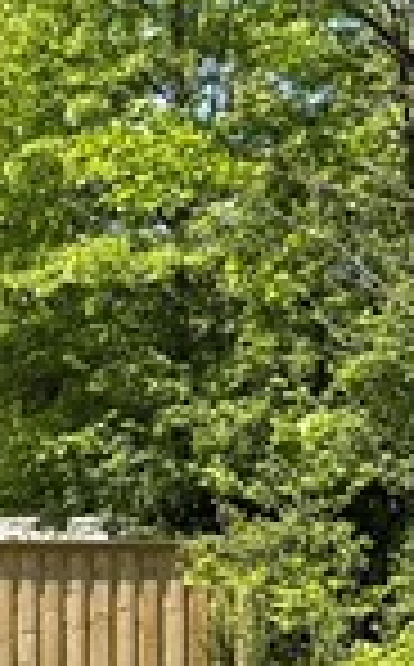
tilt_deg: -0.1
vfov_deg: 10.9
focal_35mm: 191
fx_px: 3462
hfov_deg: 5.2
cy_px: 603
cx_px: -1760
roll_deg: +0.1
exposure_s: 1/1484
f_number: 1.6
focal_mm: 5.96
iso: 50
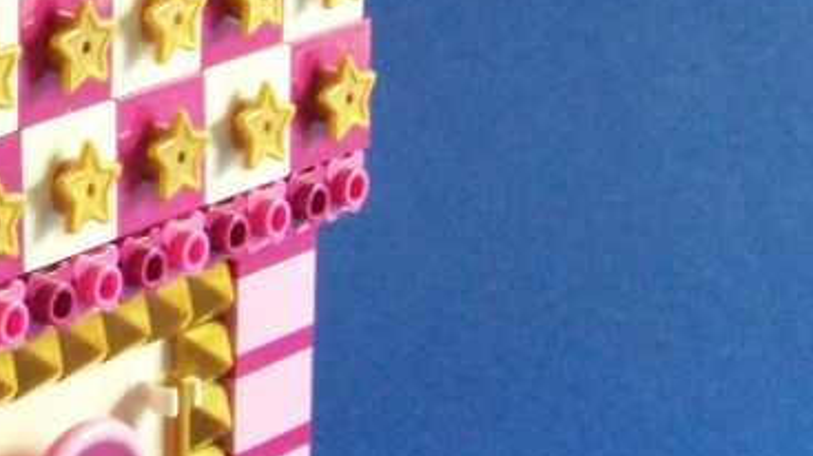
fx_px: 3340
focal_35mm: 155
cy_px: 219
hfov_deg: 13.4
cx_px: -213
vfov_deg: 7.8
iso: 400
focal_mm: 8.5
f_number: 4
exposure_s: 1/60
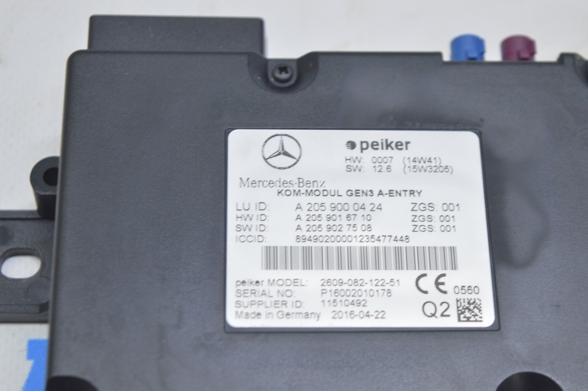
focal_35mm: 82
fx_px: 1346
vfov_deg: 16.5
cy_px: 196
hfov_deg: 24.6
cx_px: 294
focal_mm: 55
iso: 400
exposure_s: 1/20
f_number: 5.6
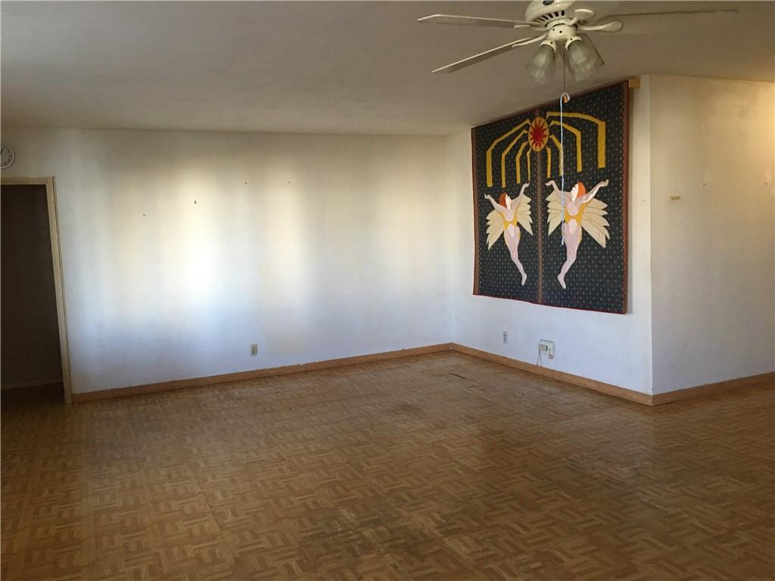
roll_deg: +1.4
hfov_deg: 61.7
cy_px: 290
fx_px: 649
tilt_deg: -4.1
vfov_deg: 48.2
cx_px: 388
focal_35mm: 29
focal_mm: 4.15
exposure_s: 1/10
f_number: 2.2
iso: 80
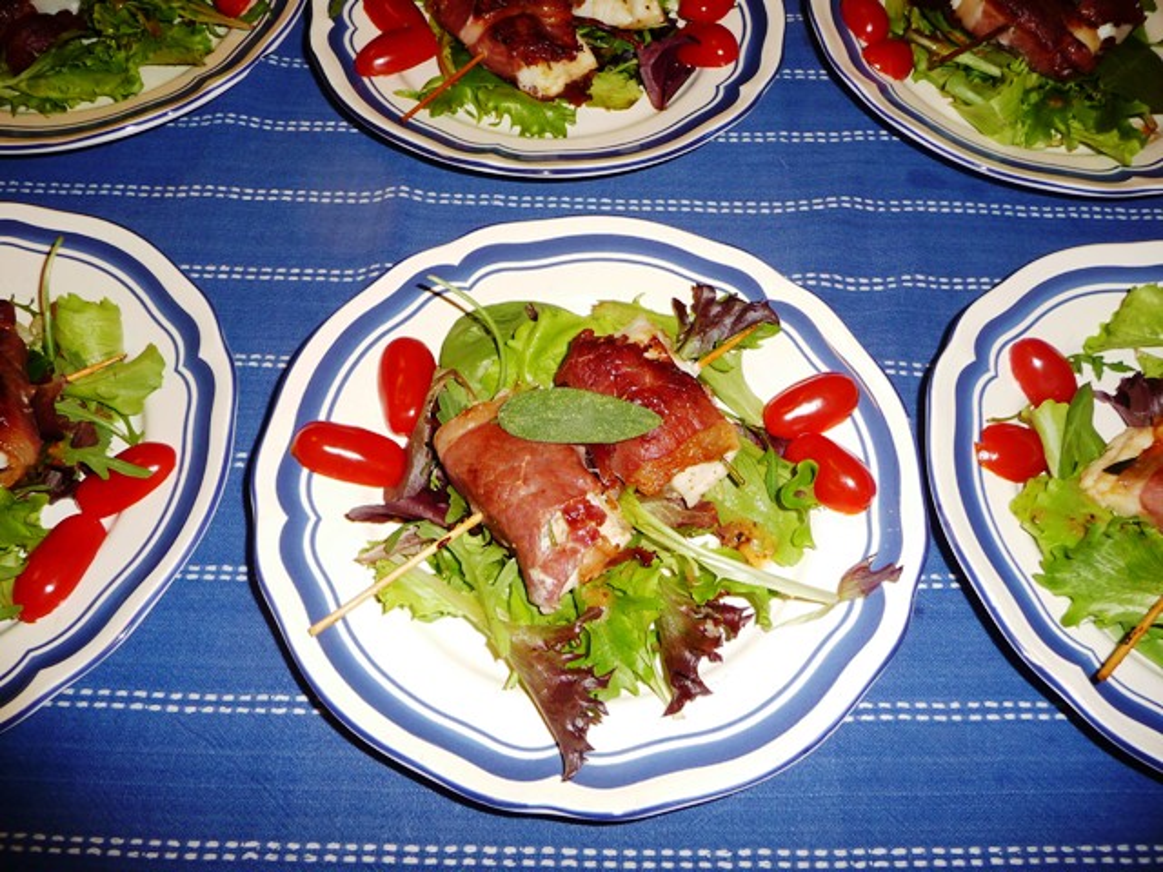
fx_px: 941
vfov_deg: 49.7
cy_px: 436
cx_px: 582
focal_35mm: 28
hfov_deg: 63.4
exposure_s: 1/30
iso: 100
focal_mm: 4.7
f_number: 3.3
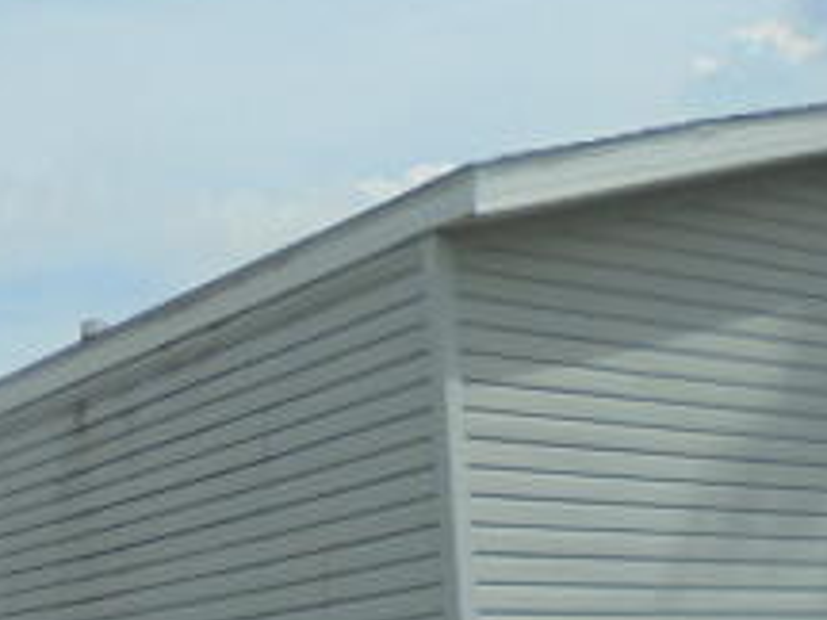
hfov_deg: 25.1
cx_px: 226
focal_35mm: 77
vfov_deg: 19.0
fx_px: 1840
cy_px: 494
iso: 100
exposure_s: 1/200
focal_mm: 4.6
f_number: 11.5
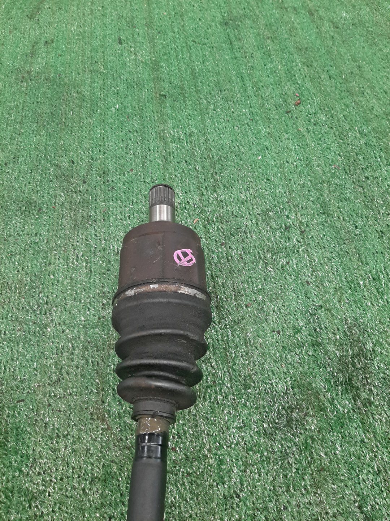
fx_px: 391
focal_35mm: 26
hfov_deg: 53.1
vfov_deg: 67.3
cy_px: 260
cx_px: 195
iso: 95
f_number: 1.7
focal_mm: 3.93
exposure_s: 1/50
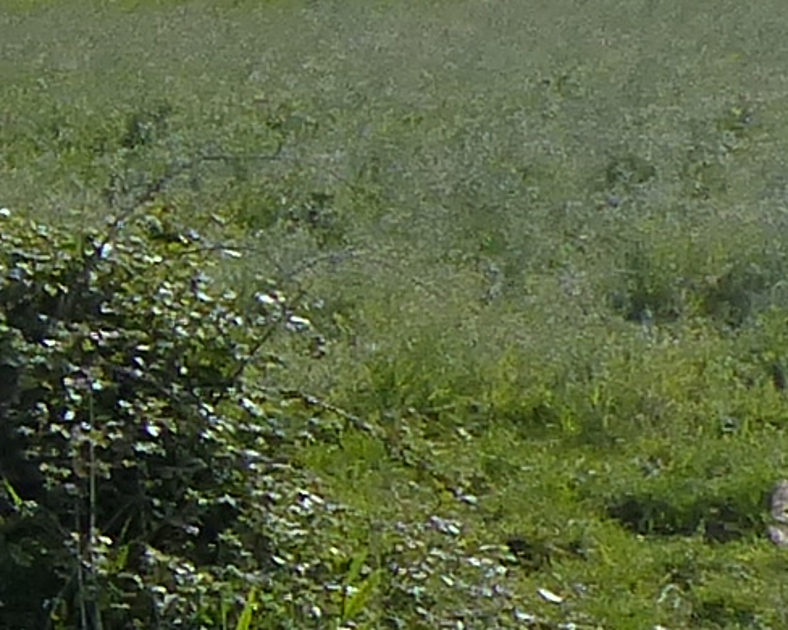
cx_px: -1678
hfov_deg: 5.7
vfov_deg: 5.0
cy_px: 330
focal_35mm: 312
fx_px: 7273
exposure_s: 1/1600
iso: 160
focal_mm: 7
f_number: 4
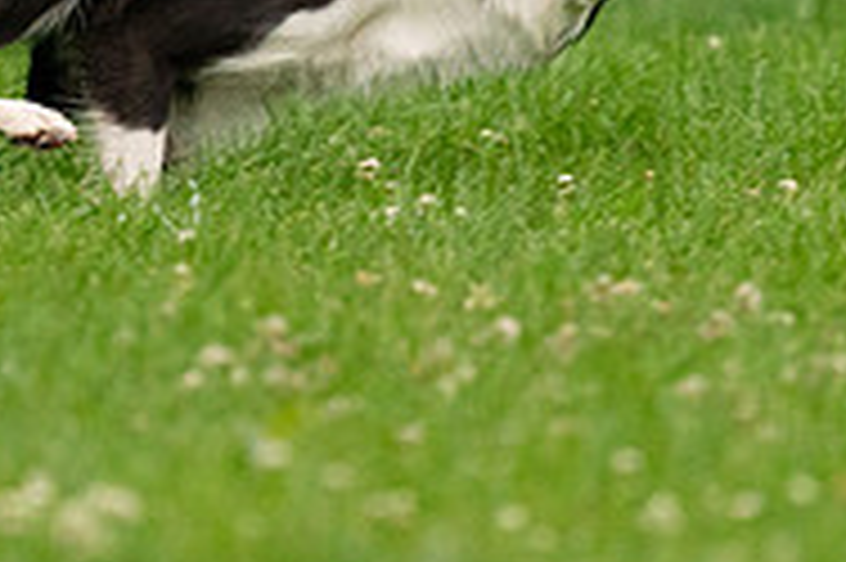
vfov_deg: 1.1
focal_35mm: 1198
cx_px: 482
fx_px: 28128
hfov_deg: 1.7
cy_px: -196
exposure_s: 1/1600
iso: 6400
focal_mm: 388
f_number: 6.3
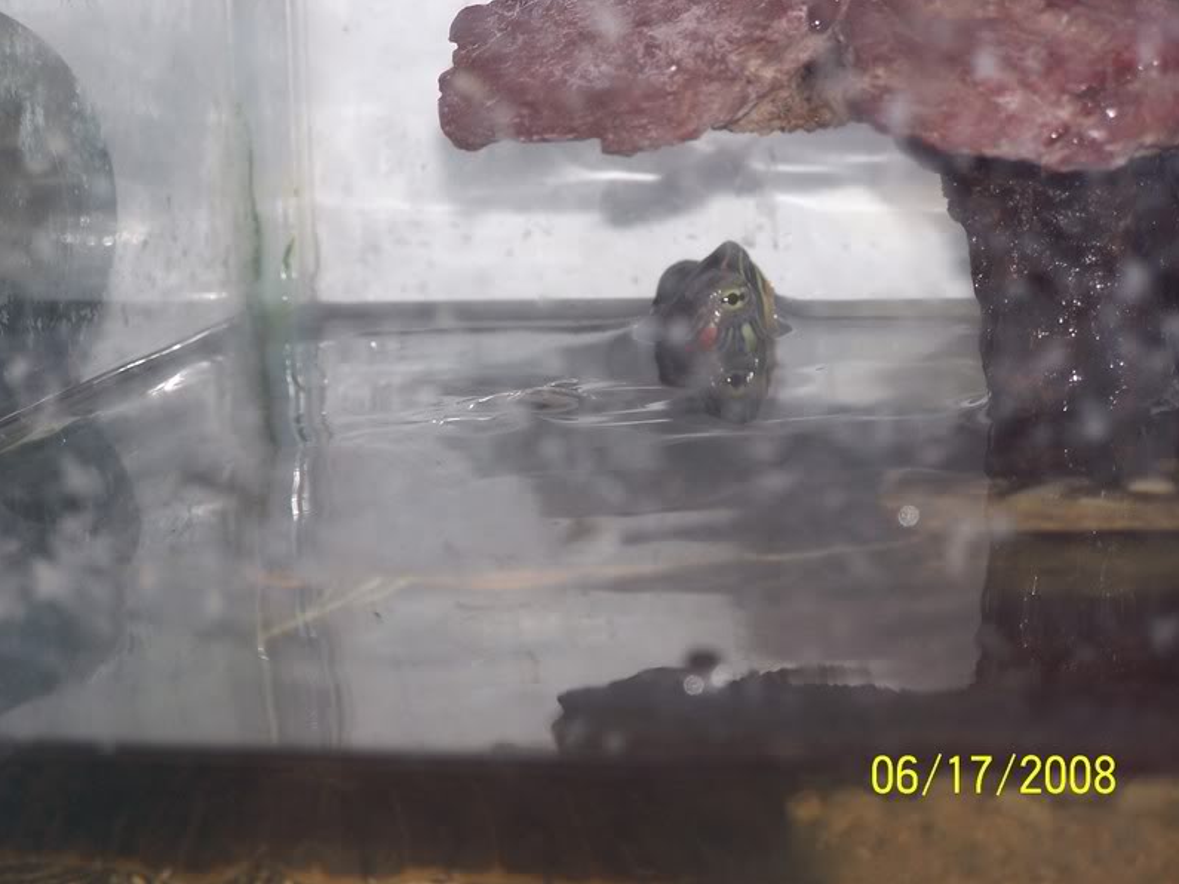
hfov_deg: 11.6
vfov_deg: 8.7
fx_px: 5789
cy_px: 441
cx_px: 590
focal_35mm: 170
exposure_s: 1/125
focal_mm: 28
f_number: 3.2
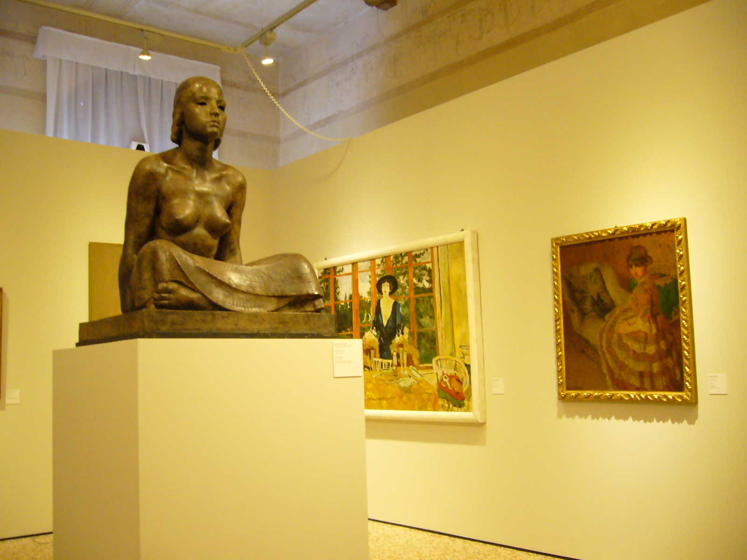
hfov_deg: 52.6
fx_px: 755
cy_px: 280
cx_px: 374
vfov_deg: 40.7
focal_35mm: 35
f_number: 2.8
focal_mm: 5.8
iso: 200
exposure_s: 1/5
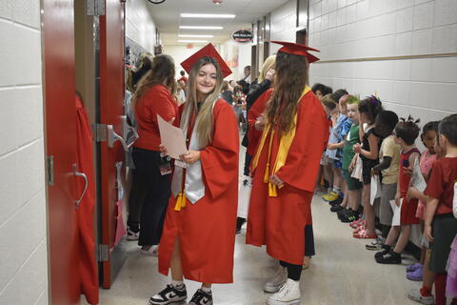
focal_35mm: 46
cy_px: 152
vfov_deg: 28.9
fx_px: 590
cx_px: 228
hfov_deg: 42.3
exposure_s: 1/160
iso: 3200
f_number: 4.2
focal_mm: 31
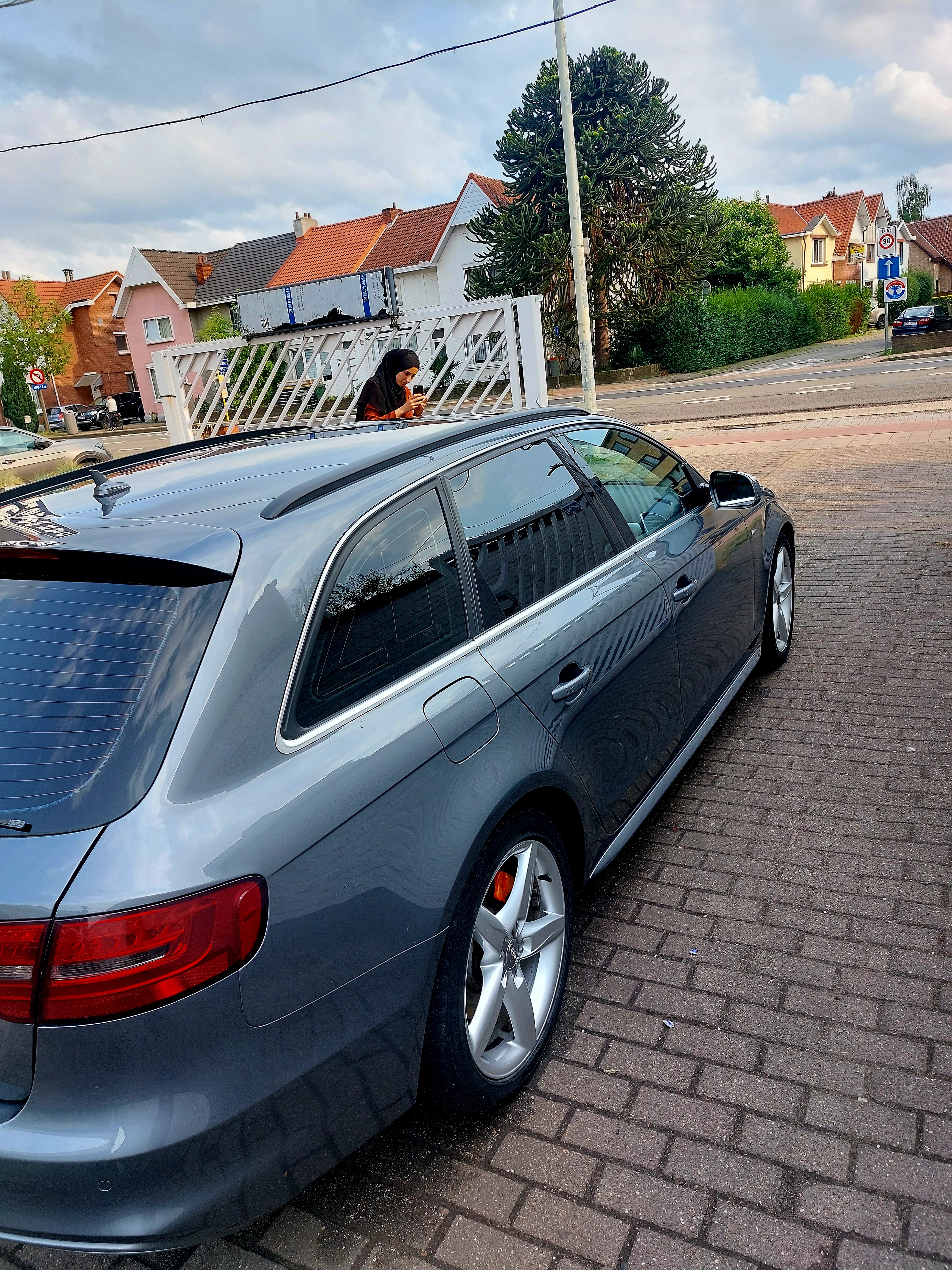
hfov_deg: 56.8
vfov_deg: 71.6
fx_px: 880
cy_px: 635
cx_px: 476
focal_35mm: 24
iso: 25
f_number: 1.8
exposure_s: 1/323
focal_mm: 5.23
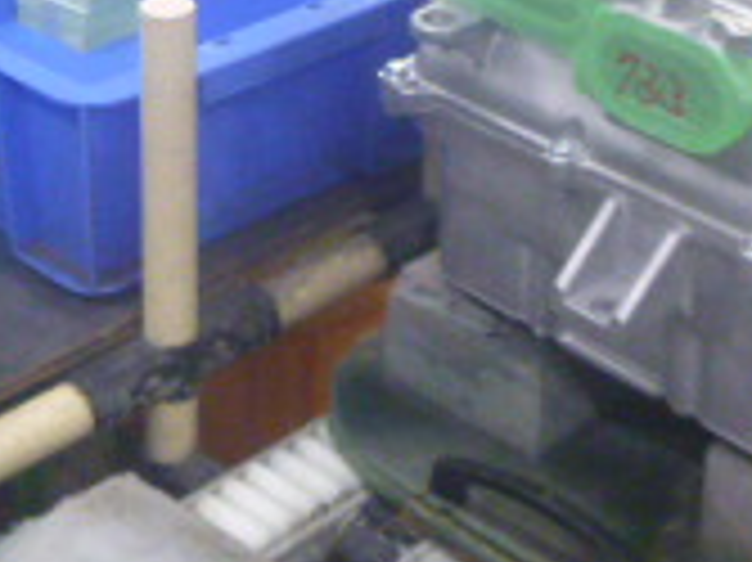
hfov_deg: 20.3
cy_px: -193
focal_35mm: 96
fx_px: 2084
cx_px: 162
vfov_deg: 14.6
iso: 400
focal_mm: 4.5
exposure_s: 1/15
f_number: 3.9
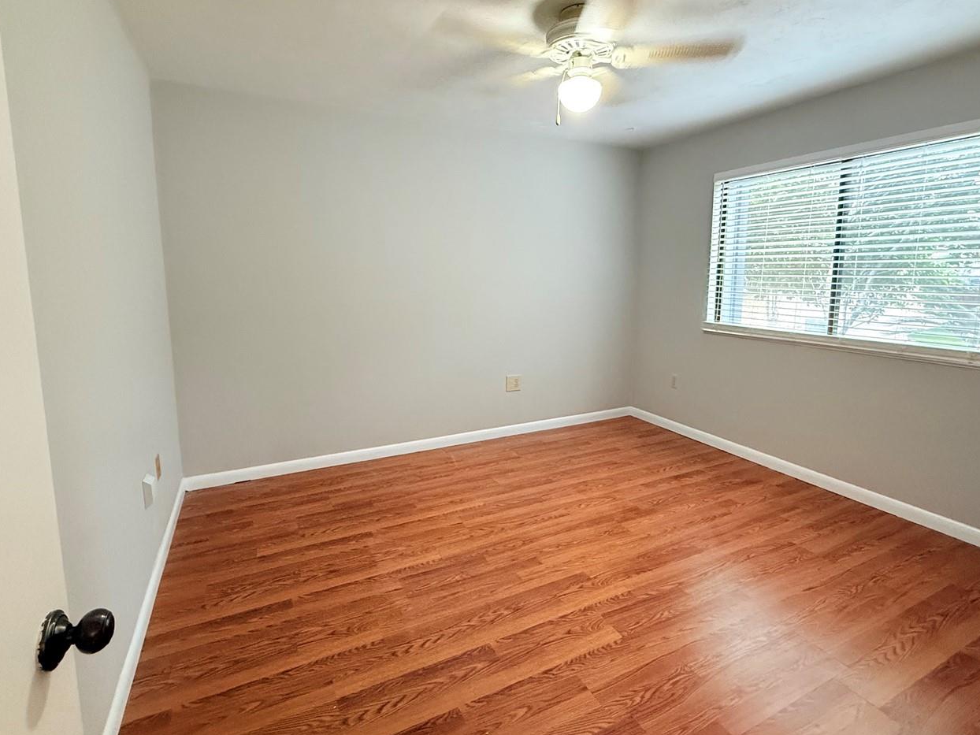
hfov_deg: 87.7
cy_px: 334
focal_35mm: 18
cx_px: 511
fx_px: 510
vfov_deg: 71.4
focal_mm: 2.22
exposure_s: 1/60
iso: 800
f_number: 2.2
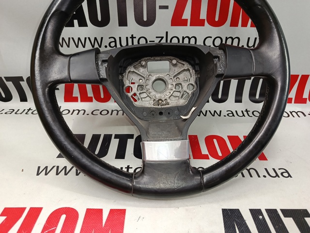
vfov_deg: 56.8
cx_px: 155
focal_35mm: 24
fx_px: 215
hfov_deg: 71.6
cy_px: 116
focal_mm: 5.24
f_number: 1.7
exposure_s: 1/99.9
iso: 1000
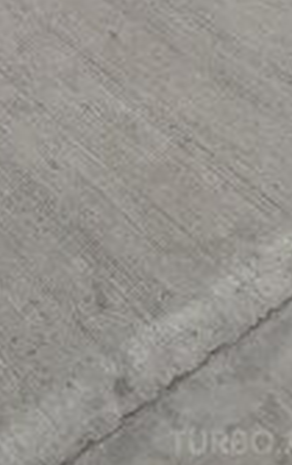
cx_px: -181
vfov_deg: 20.5
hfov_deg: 13.8
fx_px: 1116
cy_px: -212
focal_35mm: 88
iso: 40
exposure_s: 1/1736
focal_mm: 3.7
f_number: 1.9
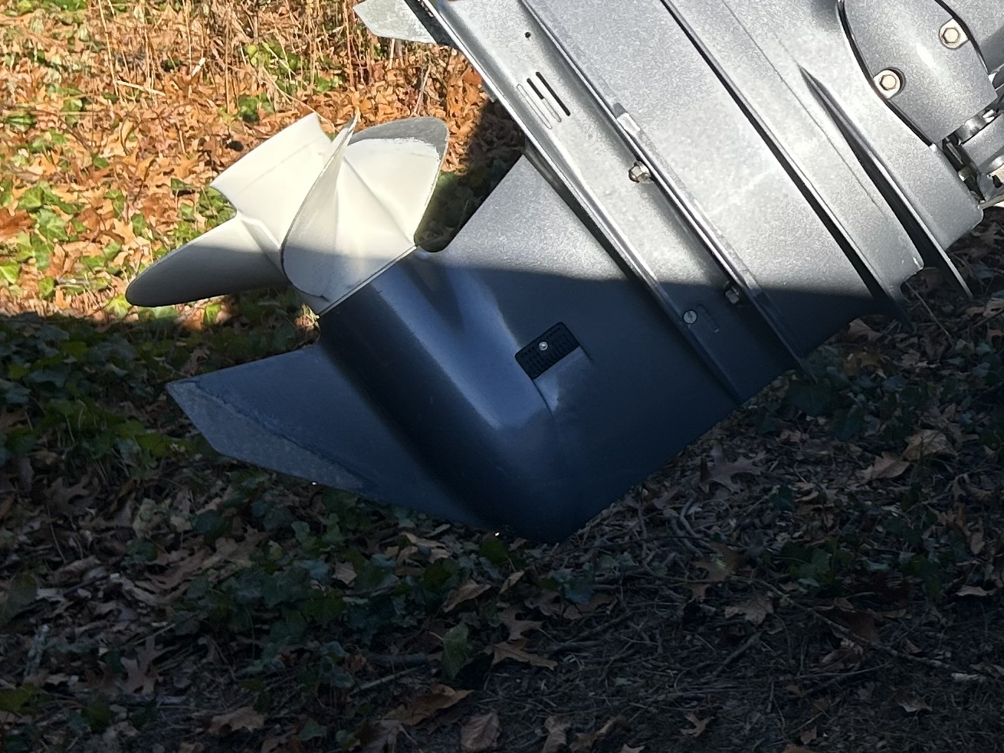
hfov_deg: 23.2
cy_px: 94
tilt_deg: -13.8
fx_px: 2321
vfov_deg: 18.2
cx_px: 1045
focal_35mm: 80
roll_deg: +1.9
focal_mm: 5.7
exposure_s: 1/2045
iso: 50
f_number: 1.5
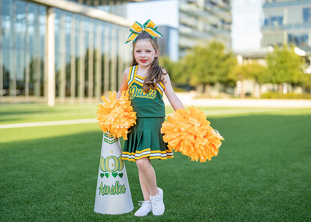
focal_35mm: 52
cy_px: 111
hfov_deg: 37.2
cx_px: 156
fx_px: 463
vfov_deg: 27.0
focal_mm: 50
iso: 100
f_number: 1.2
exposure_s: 1/1250
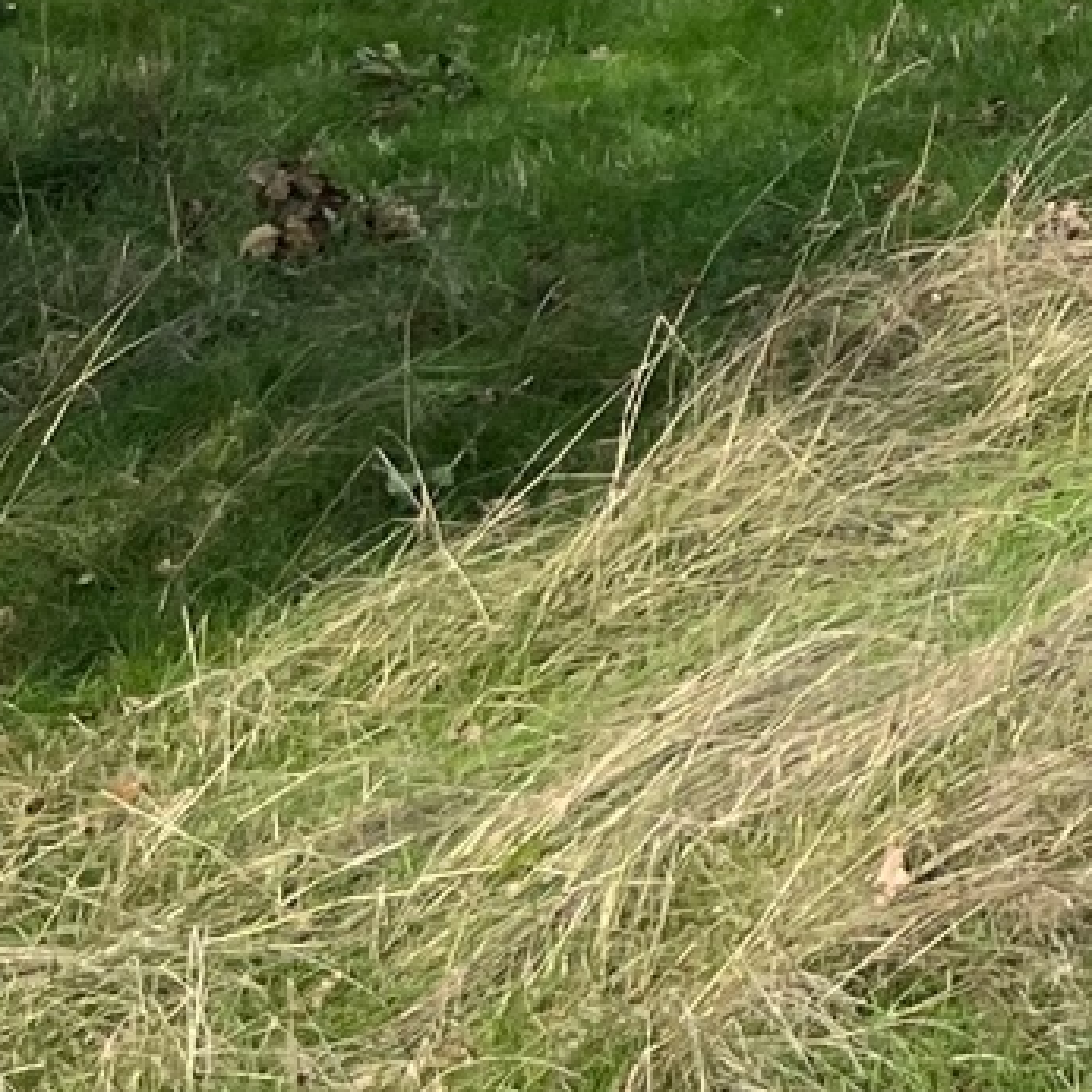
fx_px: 4783
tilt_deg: -0.2
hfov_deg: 10.8
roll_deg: +5.9
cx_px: 2762
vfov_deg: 12.0
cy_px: -836
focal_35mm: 134
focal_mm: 5.1
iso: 50
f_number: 1.6
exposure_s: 1/2463
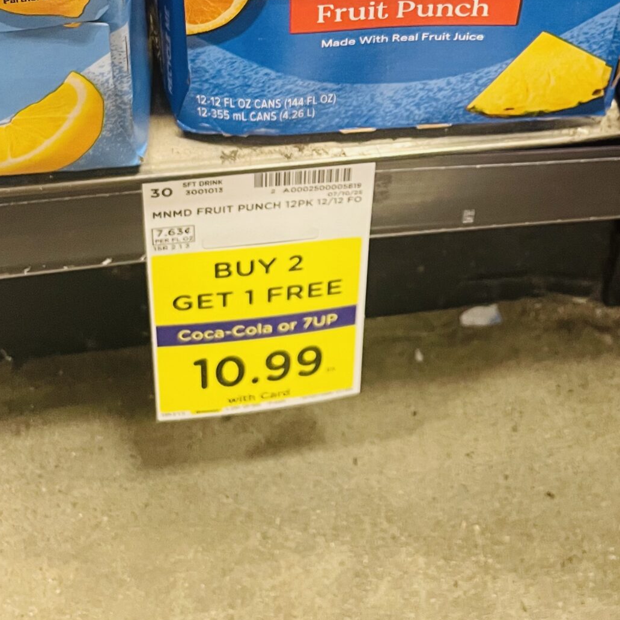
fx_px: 1155
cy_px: 31
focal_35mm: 57
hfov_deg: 29.8
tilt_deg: -39.9
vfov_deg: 28.6
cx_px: 428
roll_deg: -5.5
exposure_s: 1/60
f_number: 1.6
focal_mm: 4.2
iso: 320
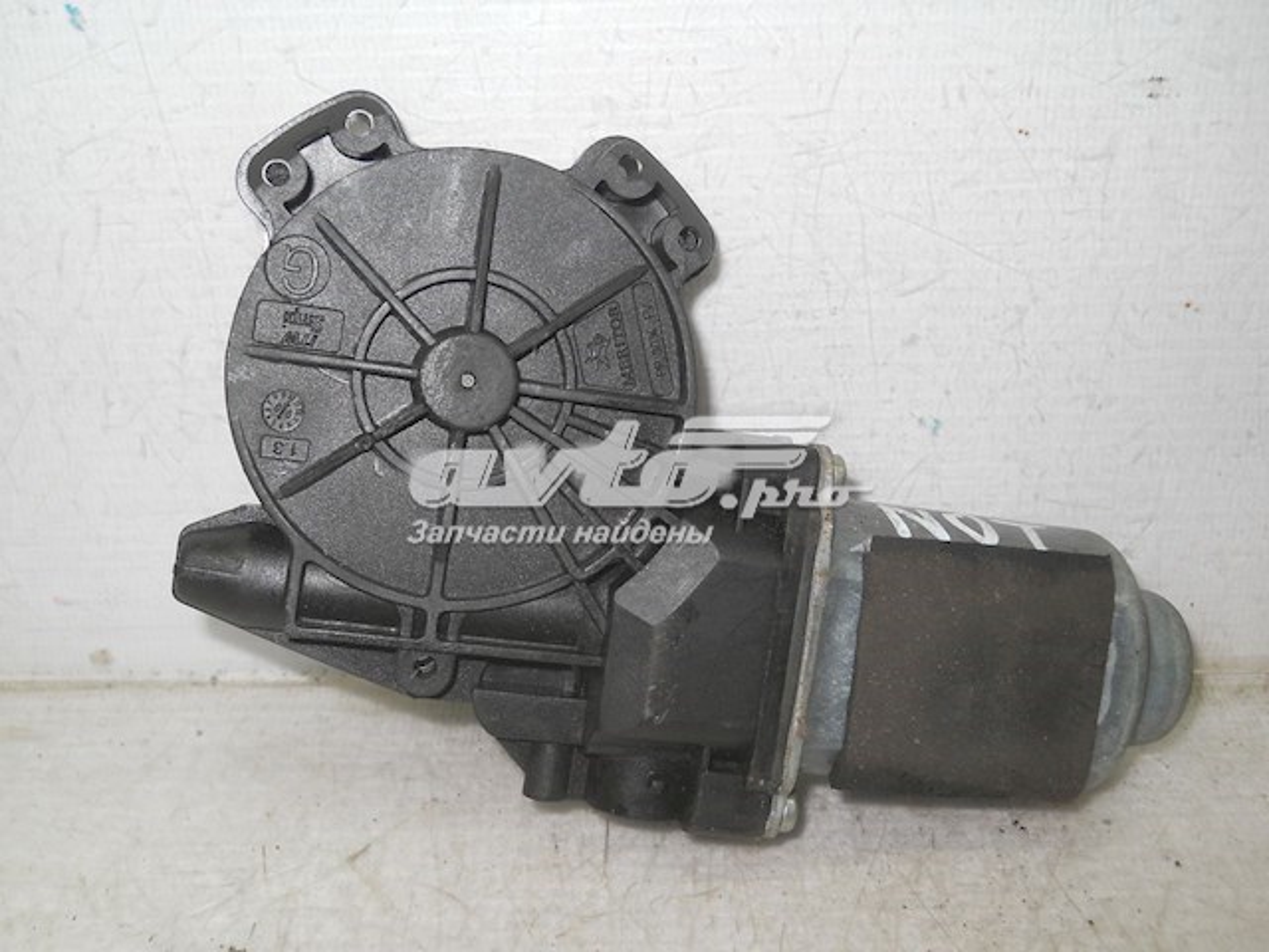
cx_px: 634
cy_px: 476
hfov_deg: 45.8
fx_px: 1503
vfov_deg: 35.1
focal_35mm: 41
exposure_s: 1/30
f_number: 5.5
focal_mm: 6.72
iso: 80
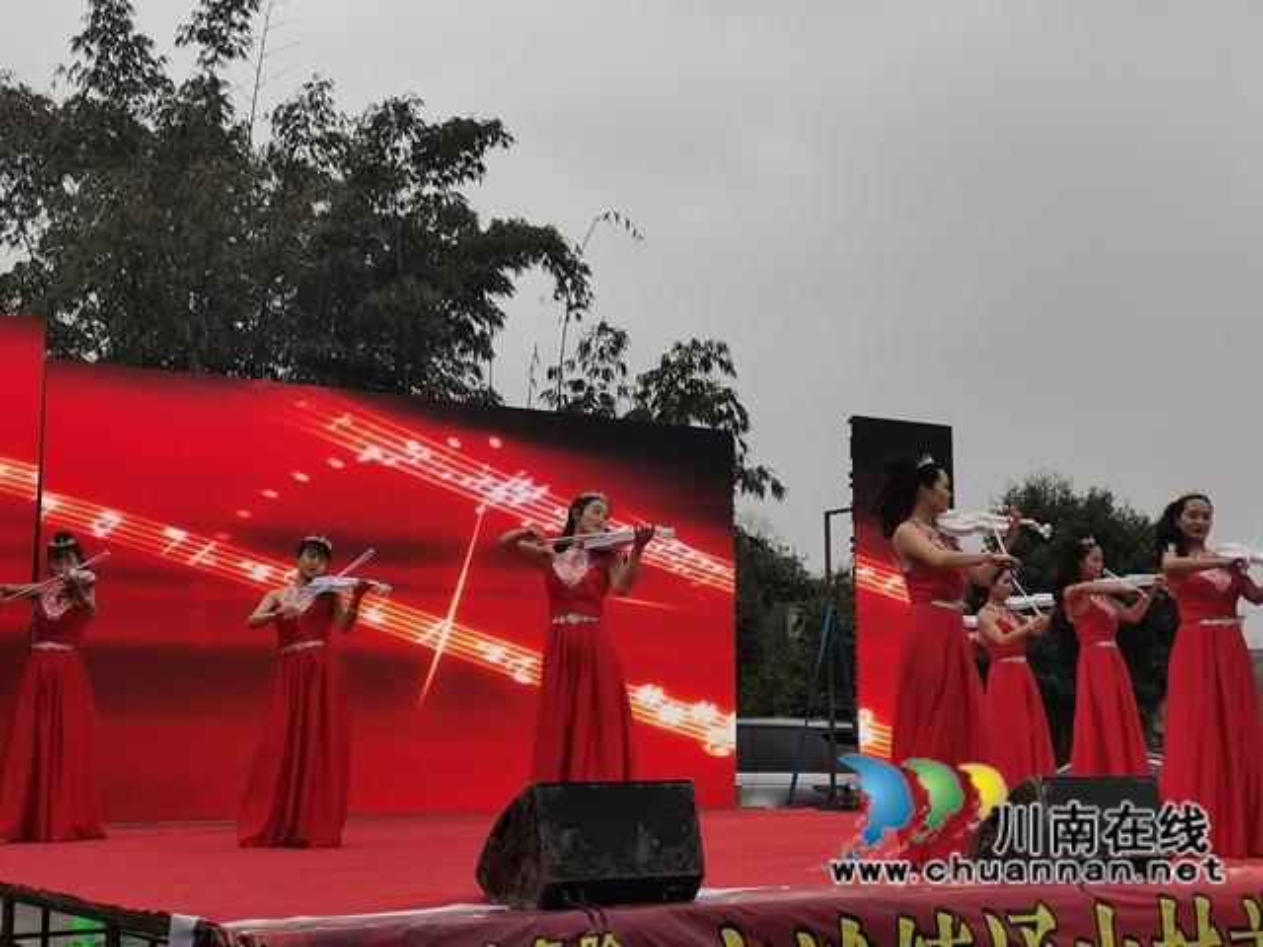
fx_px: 1897
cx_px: 632
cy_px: 474
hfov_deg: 36.8
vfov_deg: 28.0
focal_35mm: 52
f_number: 1.8
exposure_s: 1/237
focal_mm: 4.75
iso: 50
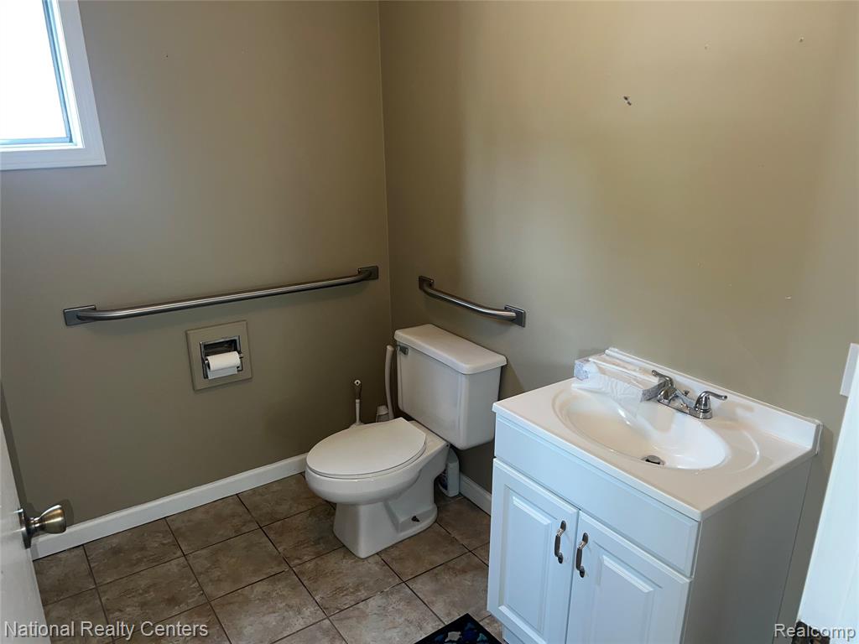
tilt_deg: -19.9
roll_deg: -0.6
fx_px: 645
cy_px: 322
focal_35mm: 26
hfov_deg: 67.3
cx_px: 430
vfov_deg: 53.1
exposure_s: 1/34
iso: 50
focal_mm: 5.7
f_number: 1.5
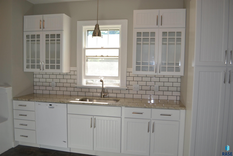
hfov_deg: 67.4
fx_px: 175
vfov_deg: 47.9
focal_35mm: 27
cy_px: 78
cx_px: 116
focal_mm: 18
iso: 180
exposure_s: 1/125
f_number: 4
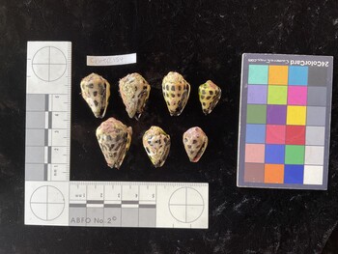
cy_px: 127
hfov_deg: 61.6
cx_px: 169
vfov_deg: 48.3
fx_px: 283
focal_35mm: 29
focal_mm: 3
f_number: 1.8
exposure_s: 1/60
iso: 64
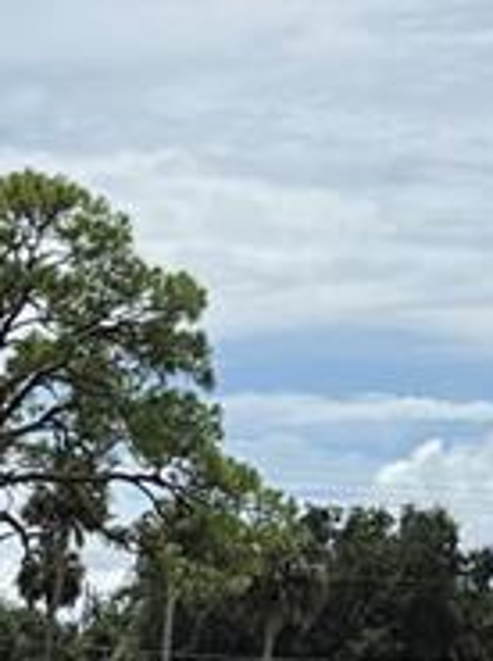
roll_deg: -1.1
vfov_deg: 11.9
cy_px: 1115
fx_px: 2973
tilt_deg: -6.7
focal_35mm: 156
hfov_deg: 9.0
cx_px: -454
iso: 100
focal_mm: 6.76
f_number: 1.78
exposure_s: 1/7353
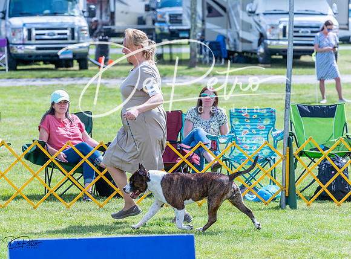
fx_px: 1958
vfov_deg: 7.6
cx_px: 154
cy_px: 148
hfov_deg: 10.2
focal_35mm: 194
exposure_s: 1/1600
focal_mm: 158
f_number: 5.6
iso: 500
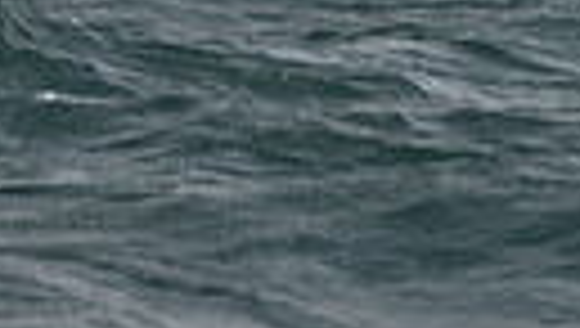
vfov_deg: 2.8
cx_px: -101
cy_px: -876
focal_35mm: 432
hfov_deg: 5.0
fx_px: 6654
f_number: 6.3
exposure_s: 1/800
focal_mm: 92
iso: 320
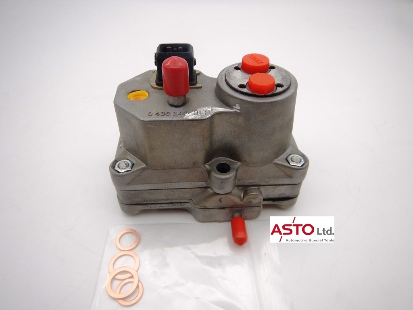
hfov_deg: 71.6
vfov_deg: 56.8
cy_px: 155
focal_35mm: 24
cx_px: 206
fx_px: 286
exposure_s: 1/250
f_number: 2.8
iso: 125
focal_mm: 4.3
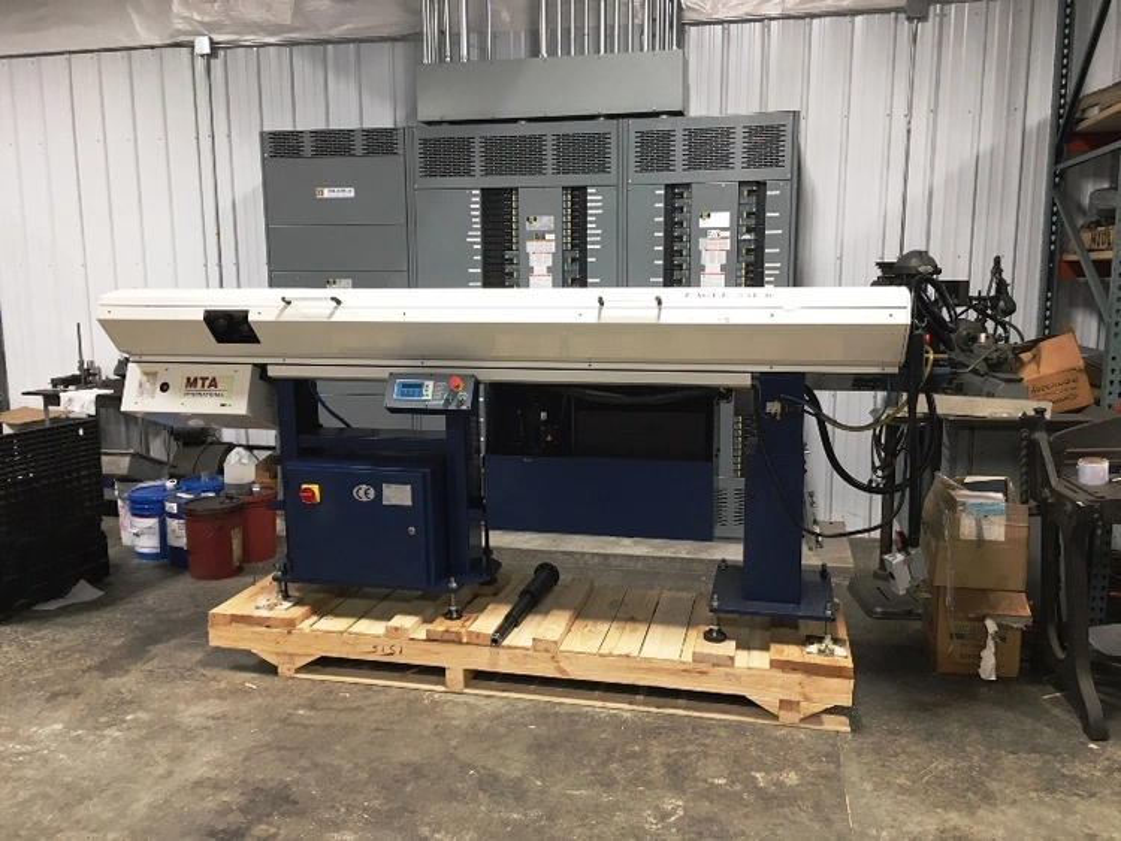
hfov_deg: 61.6
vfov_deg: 48.3
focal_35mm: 29
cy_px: 420
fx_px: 939
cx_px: 560
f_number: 2.2
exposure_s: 1/30
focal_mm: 4.15
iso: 80
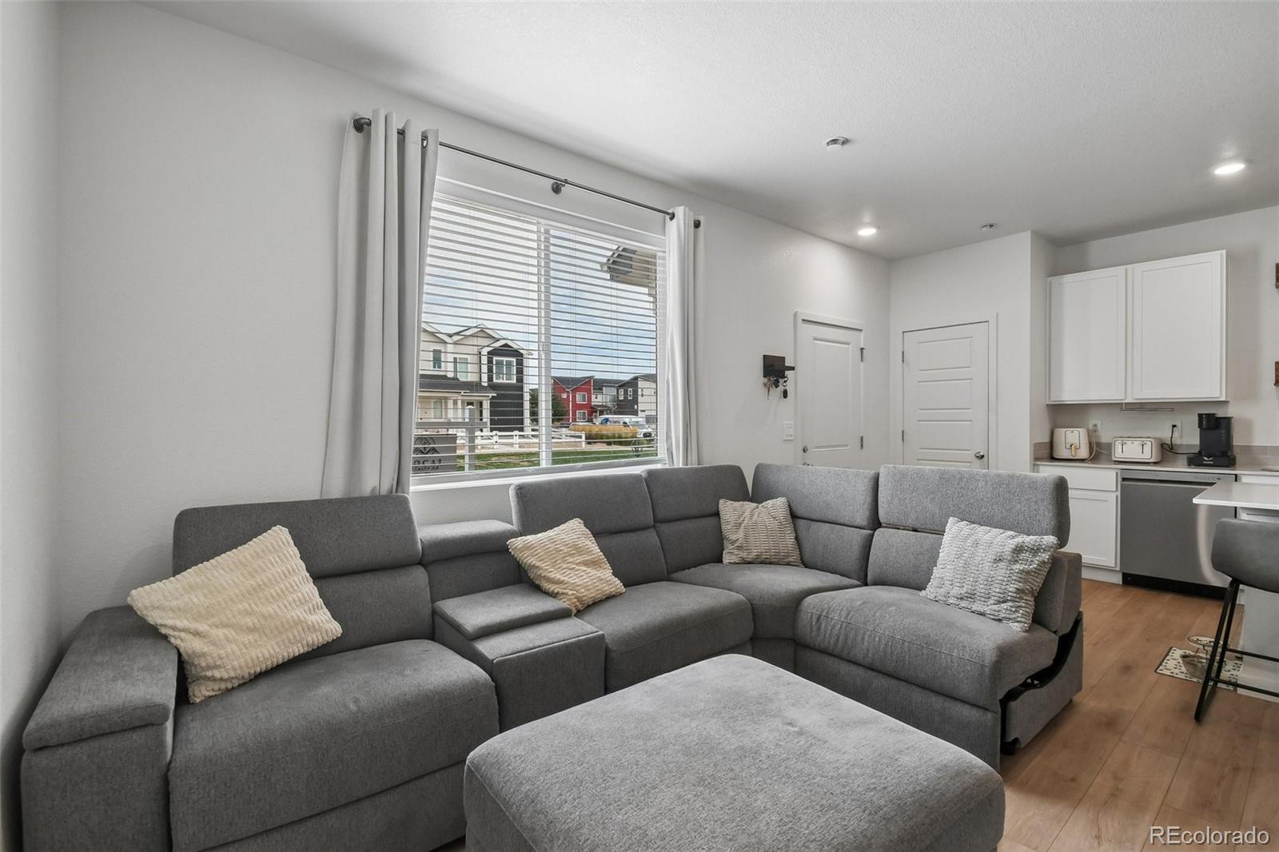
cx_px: 640
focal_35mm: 15
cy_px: 426
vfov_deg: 77.3
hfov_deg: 100.4
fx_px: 533
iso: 400
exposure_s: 1/50
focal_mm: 10
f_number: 11
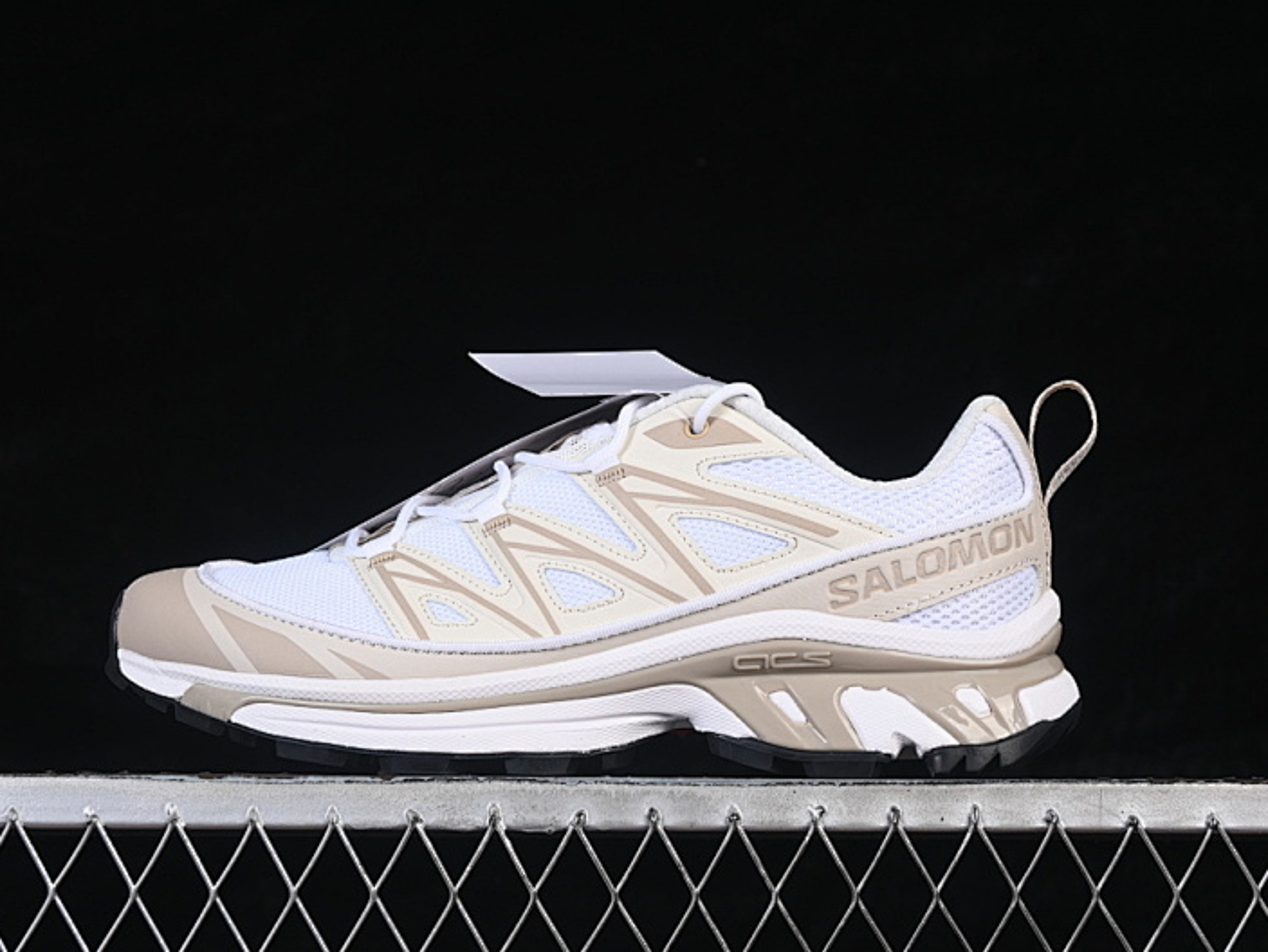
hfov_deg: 23.8
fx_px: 3005
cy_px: 479
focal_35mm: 82
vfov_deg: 18.0
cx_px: 597
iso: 160
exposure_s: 1/80
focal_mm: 50
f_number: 8
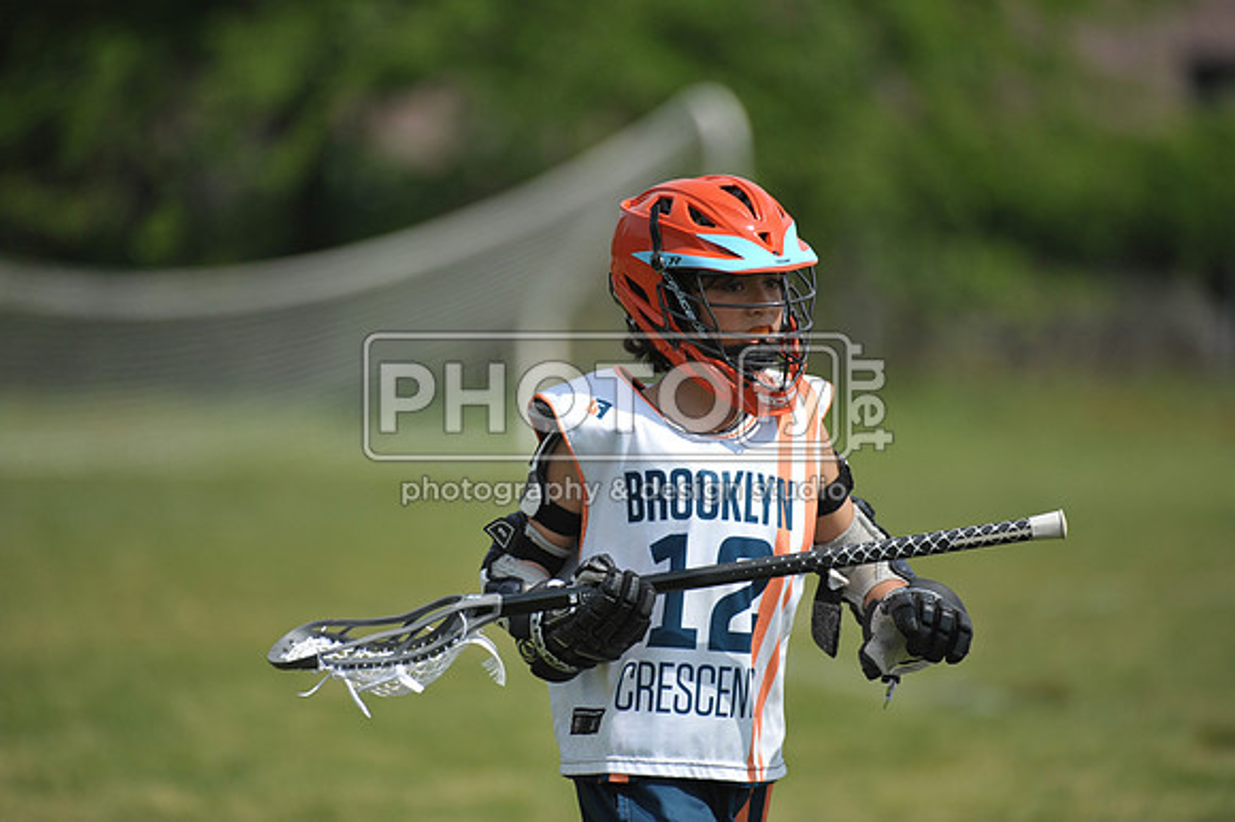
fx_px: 13714
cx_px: 618
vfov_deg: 3.4
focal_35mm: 400
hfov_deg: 5.2
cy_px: 411
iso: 640
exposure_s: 1/4000
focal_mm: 400
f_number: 4
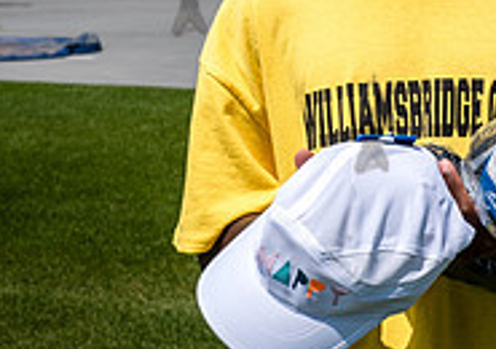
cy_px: 61
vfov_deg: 8.4
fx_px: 2354
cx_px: 694
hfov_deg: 11.6
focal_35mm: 168
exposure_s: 1/2000
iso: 250
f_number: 6.3
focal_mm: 38
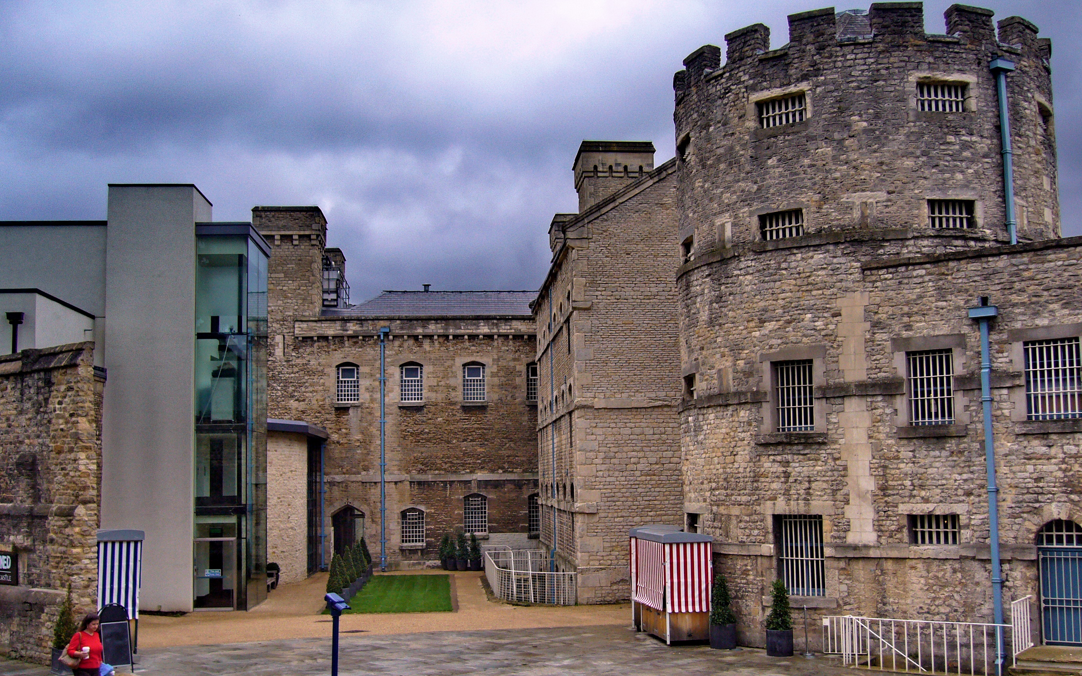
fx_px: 1121
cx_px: 551
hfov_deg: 51.5
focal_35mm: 38
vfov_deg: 33.6
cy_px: 353
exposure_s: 1/250
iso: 80
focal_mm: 5.8
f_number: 5.6
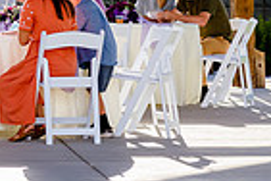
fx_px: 2040
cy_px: -32
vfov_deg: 5.1
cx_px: -183
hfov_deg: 7.4
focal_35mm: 271
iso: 400
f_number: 6.3
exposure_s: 1/500
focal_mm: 66
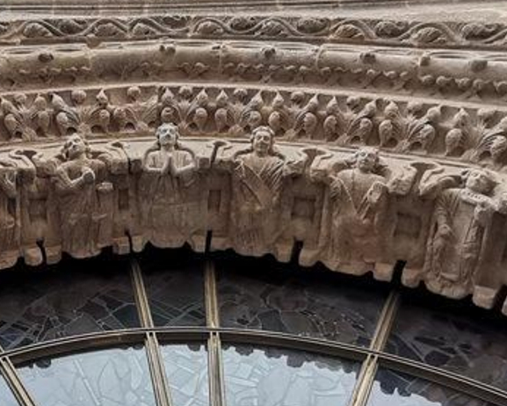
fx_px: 690
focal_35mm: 46
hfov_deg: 39.1
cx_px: 119
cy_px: 272
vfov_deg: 32.5
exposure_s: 1/127
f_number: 2.4
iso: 50
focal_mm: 1.78
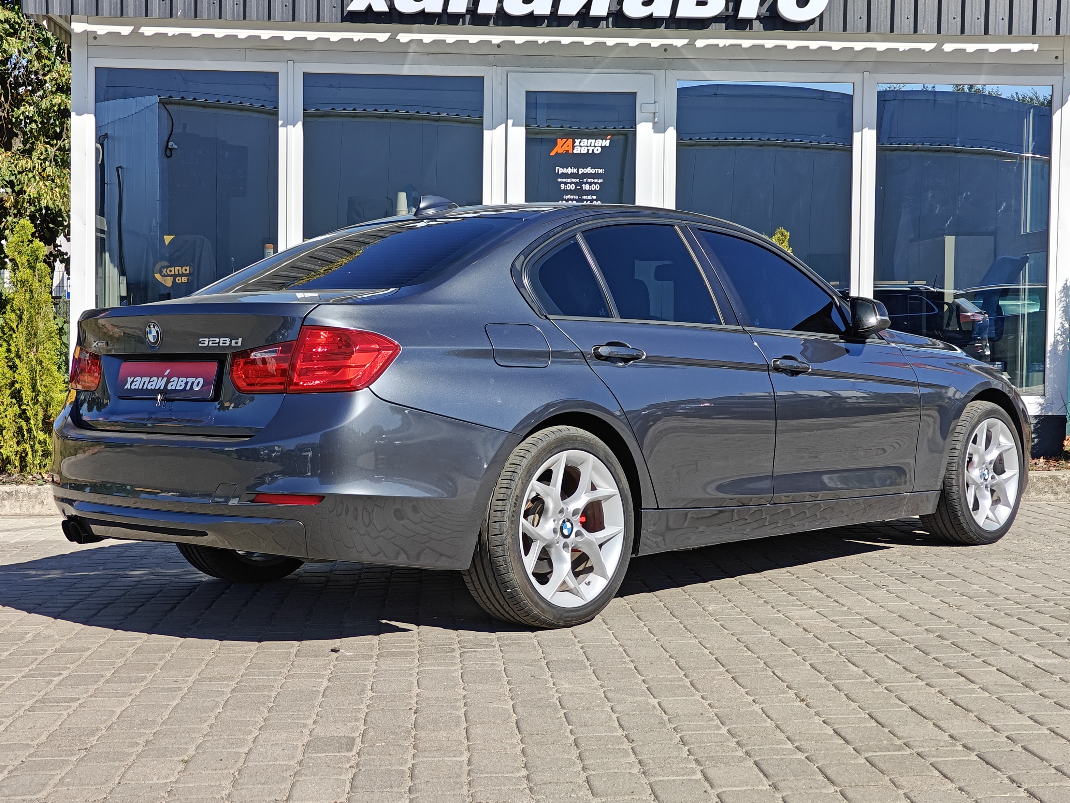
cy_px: 402
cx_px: 535
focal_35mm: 47
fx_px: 1453
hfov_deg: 40.4
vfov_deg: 30.9
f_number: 2
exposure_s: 1/1871
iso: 50
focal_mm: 7.08
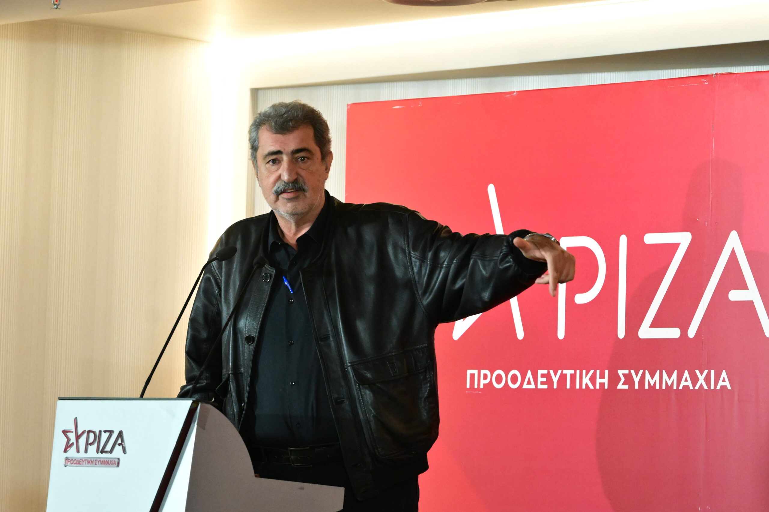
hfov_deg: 11.9
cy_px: 256
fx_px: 3674
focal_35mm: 172
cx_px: 384
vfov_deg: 8.0
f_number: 5
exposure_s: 1/400
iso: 6400
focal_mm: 115
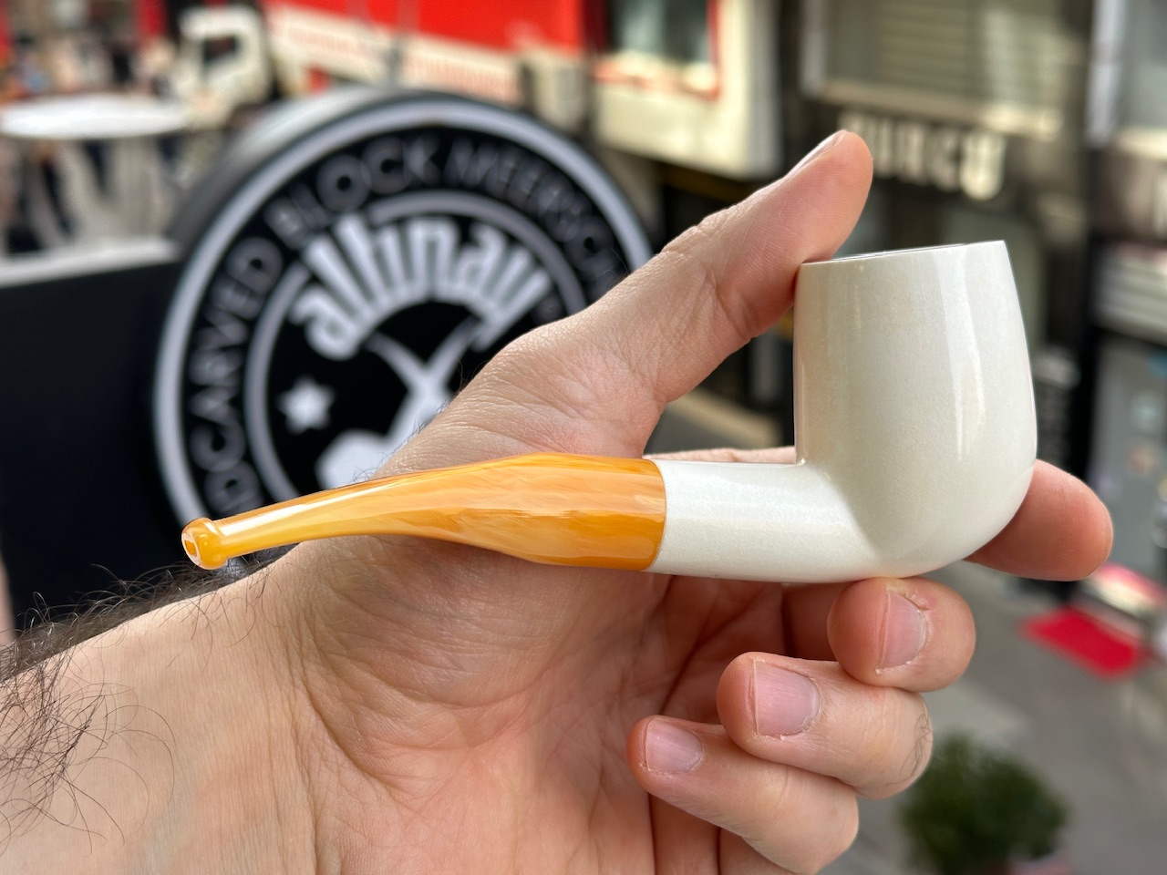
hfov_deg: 39.7
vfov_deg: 30.3
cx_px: 584
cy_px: 438
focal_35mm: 48
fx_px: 1618
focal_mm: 6.86
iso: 64
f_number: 1.78
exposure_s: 1/475
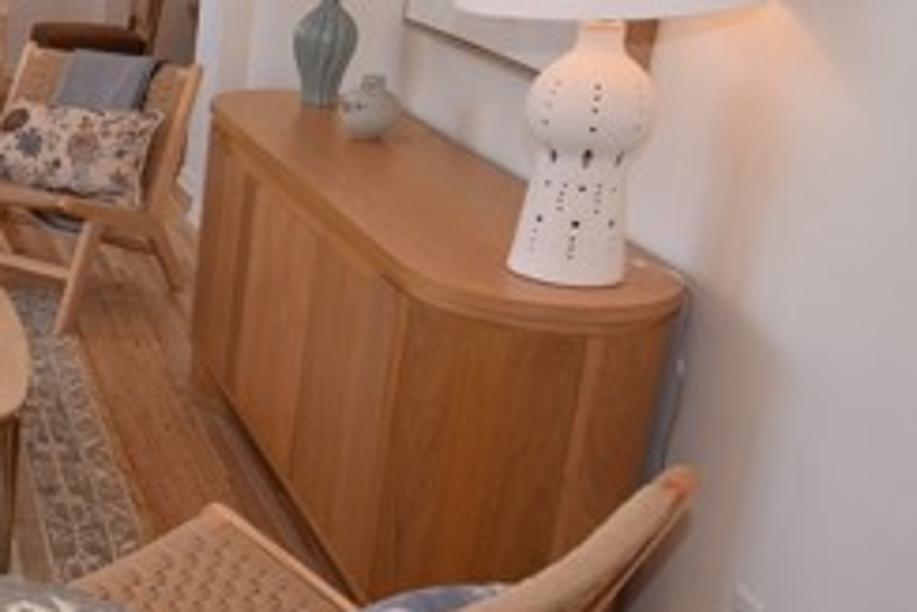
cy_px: 291
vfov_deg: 24.6
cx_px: -256
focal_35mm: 55
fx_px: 1402
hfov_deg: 29.6
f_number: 4
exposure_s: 1/60
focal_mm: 14
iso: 100
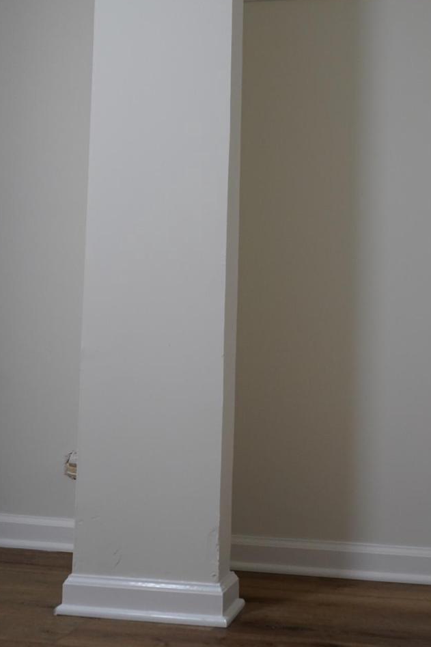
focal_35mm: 60
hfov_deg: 22.5
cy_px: 210
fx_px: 1078
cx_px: 297
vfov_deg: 33.1
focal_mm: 37
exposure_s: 1/160
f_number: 4
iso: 2000
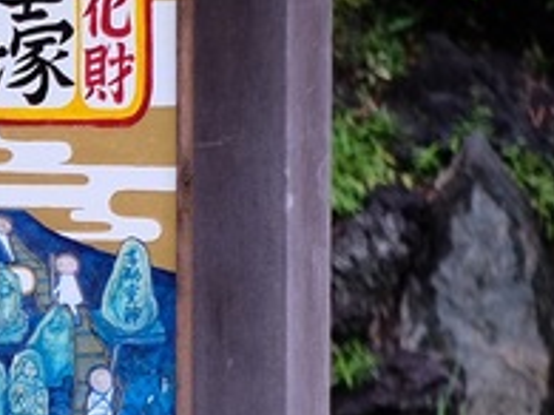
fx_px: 2767
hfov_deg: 10.6
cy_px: 101
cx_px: -517
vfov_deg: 8.6
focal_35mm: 173
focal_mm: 23
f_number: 2
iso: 800
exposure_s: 1/1250
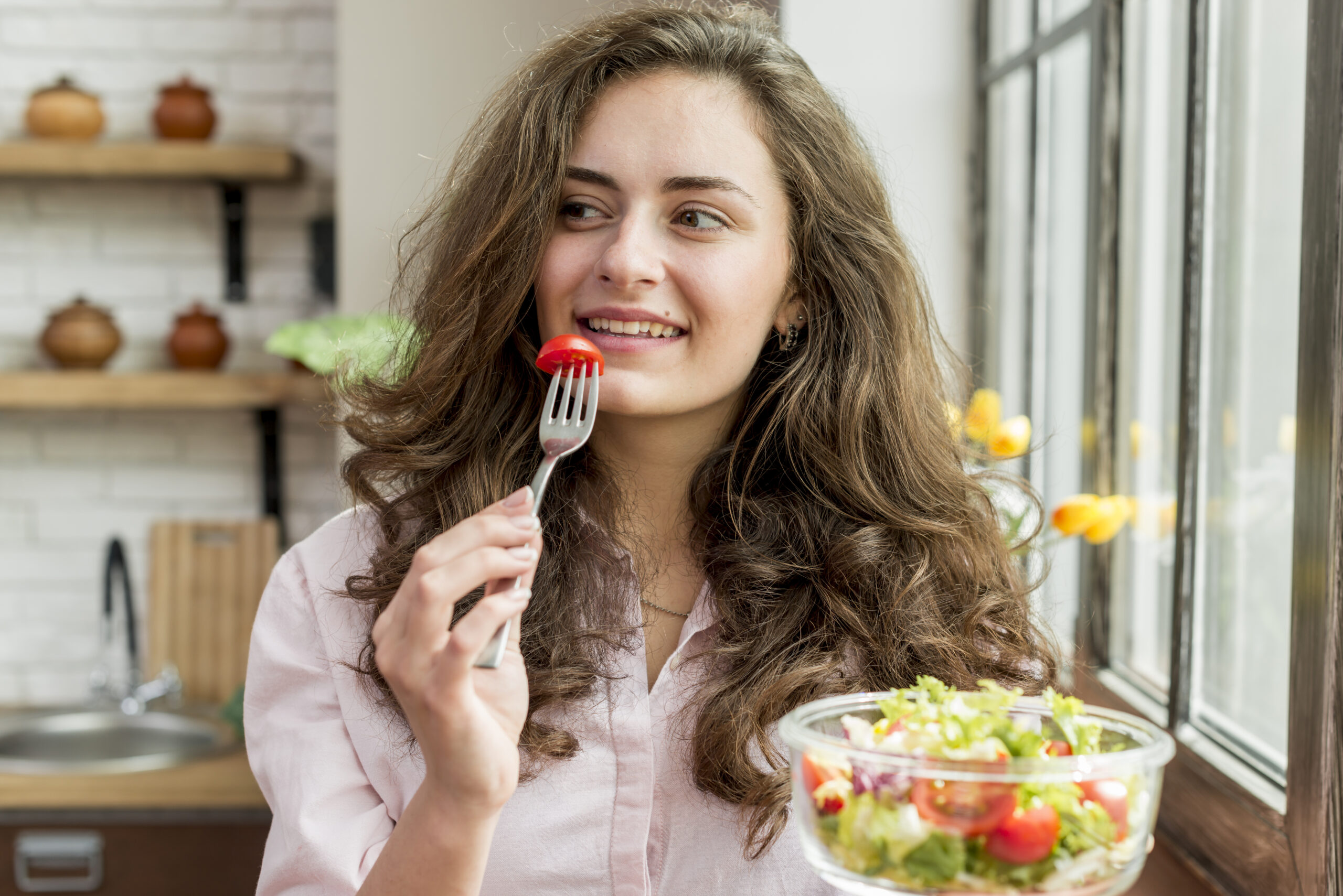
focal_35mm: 50
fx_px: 1866
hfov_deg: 39.6
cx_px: 672
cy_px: 448
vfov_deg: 27.0
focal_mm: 50
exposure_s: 1/160
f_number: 4
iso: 125
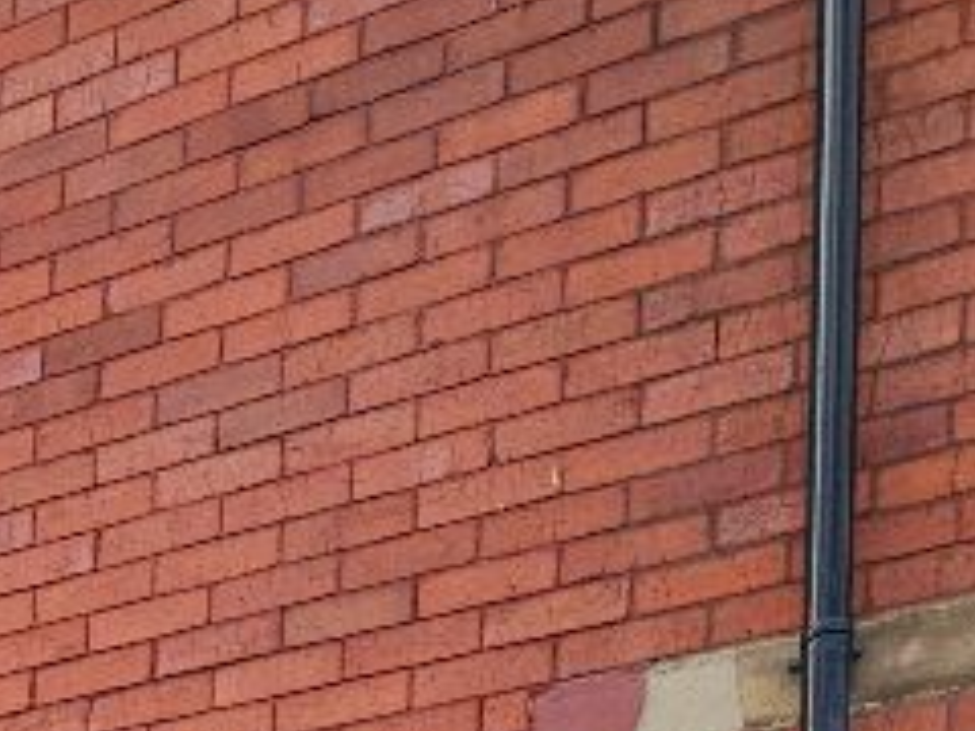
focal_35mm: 65
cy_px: 1775
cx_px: -504
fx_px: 1831
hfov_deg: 23.5
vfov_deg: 14.4
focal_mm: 2.2
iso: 50
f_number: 2.2
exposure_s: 1/932
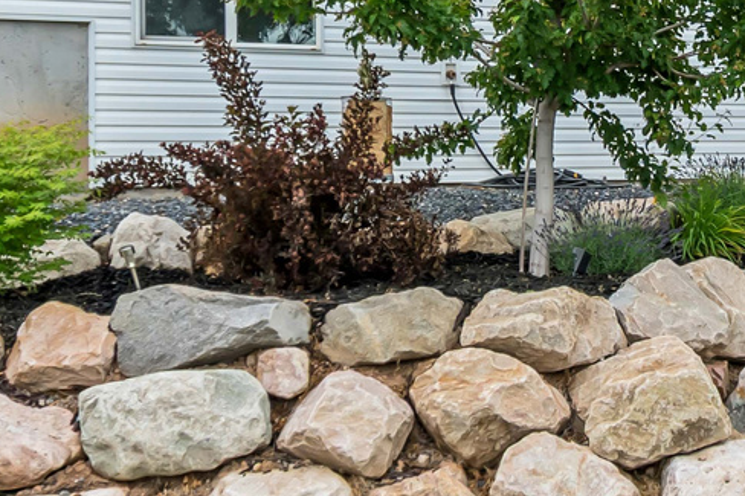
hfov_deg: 30.1
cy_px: 134
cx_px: 710
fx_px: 1303
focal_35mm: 63
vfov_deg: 21.4
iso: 100
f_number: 4.5
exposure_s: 1/200
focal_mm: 10
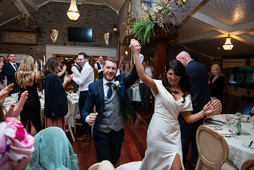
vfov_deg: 53.2
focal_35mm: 24
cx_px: 127
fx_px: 169
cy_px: 85
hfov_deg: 73.7
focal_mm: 24
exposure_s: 1/160
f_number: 3.5
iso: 640
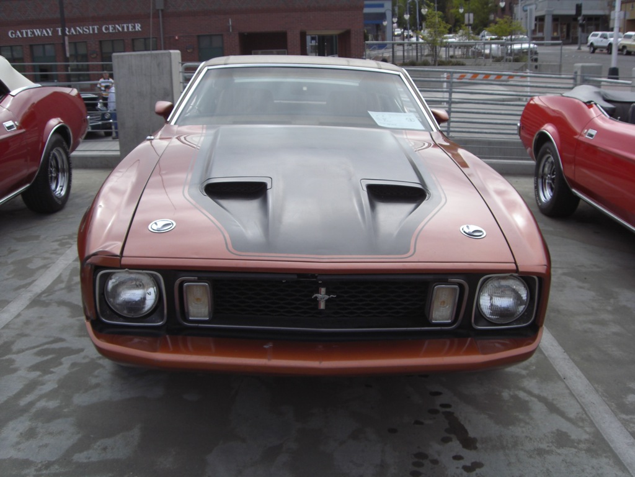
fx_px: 697
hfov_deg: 49.0
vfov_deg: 37.7
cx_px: 318
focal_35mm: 38
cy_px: 238
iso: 64
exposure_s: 1/125
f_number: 8
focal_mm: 6.2
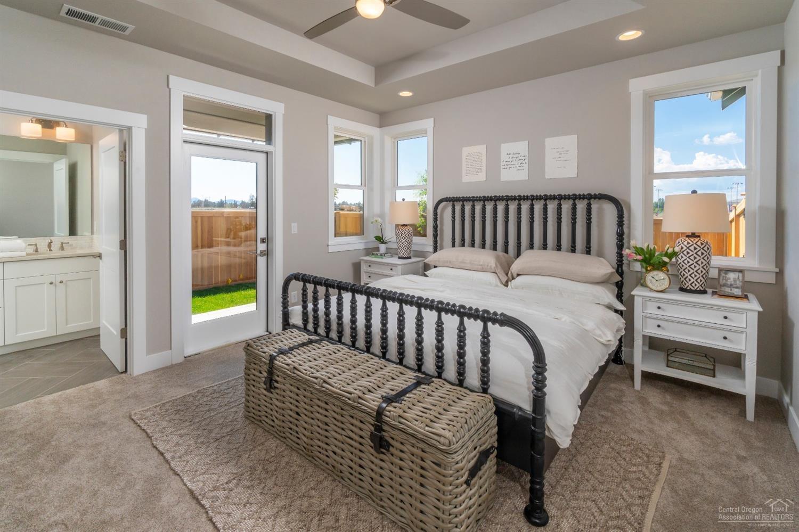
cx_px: 400
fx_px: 333
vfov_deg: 77.3
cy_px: 266
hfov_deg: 100.4
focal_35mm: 15
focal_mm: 10
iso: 400
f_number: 11
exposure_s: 1/200
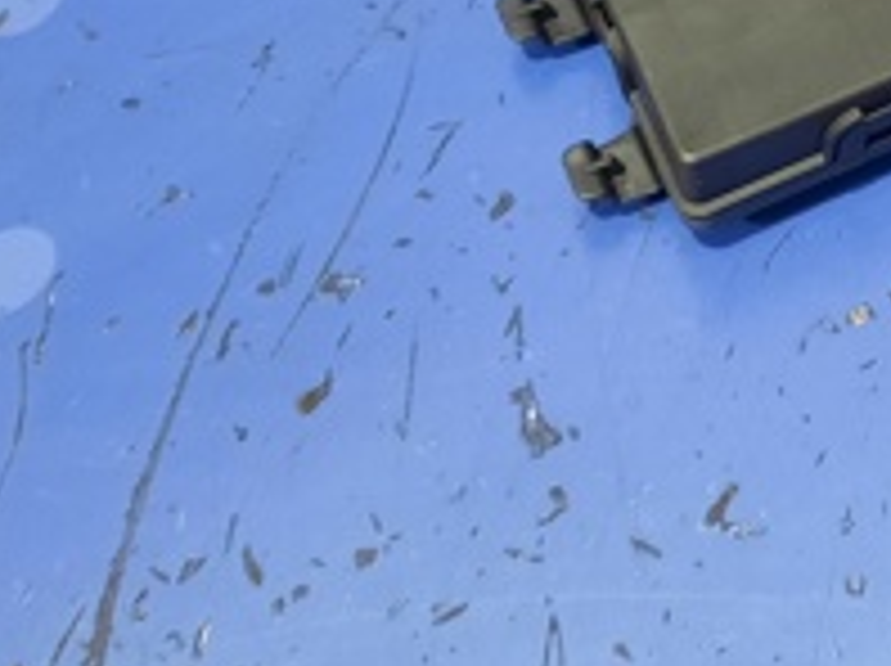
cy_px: -171
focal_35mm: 81
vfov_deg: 17.2
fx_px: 2082
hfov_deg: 22.7
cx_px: 990
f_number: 2
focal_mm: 4.6
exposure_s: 1/30
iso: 320
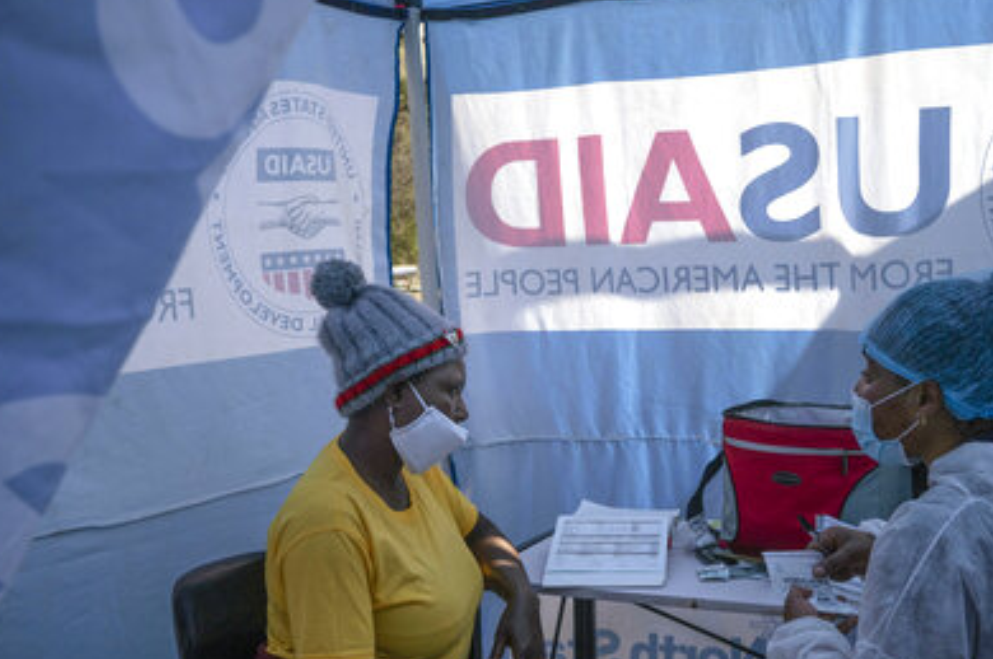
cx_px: 614
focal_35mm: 46
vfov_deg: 29.1
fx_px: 1267
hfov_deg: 42.5
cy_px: 375
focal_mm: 35
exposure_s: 1/2000
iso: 500
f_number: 6.3
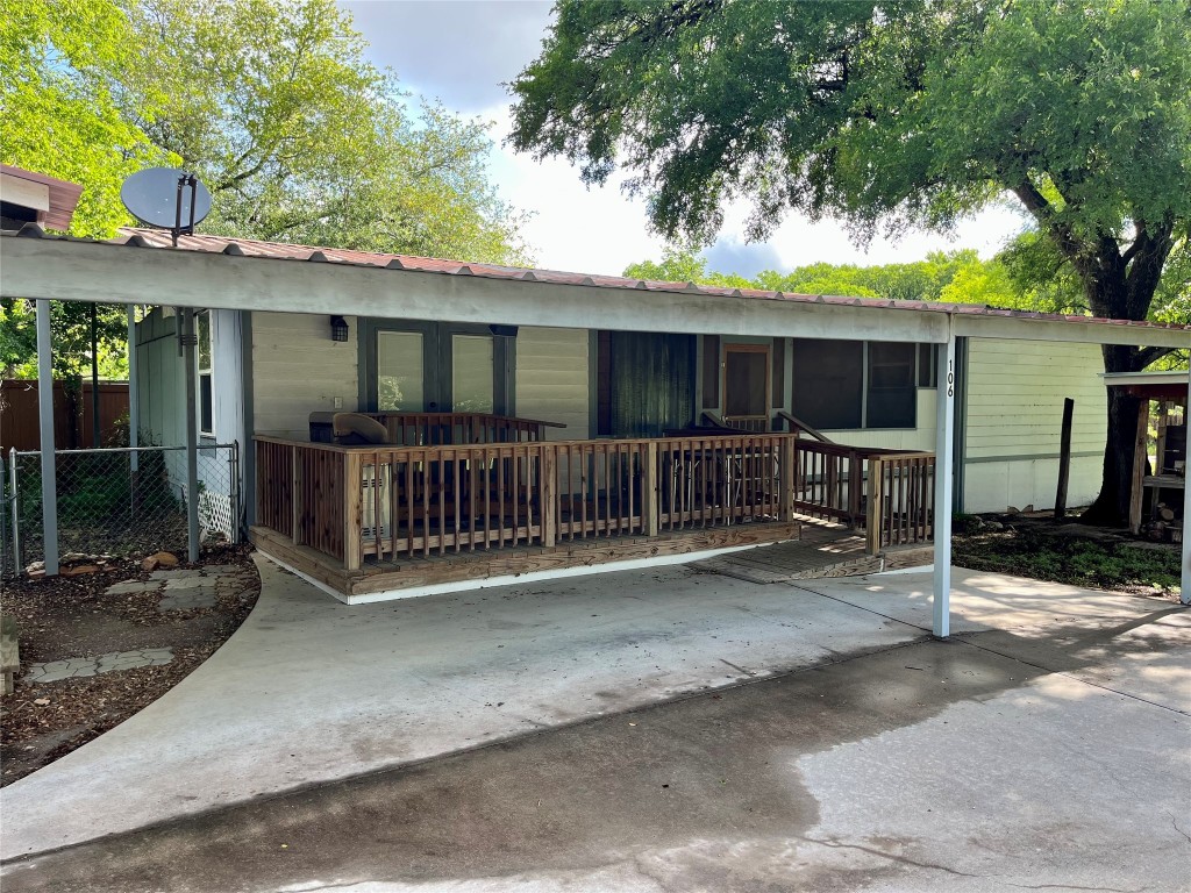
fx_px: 895
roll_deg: +0.4
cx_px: 596
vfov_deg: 53.1
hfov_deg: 67.3
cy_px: 446
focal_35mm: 26
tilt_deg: -2.5
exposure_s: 1/339
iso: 50
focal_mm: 5.1
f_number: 1.6
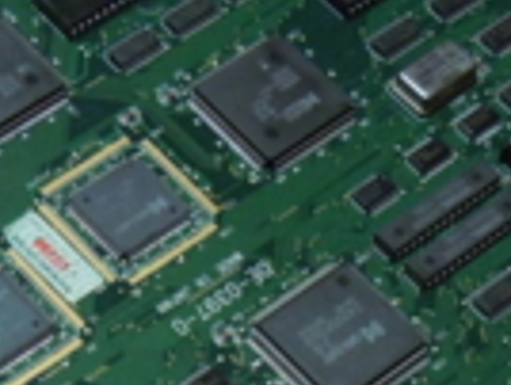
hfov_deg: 14.6
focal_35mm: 134
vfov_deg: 10.9
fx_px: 1982
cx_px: 137
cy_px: 476
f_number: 3.5
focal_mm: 5.4
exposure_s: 1/20
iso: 400
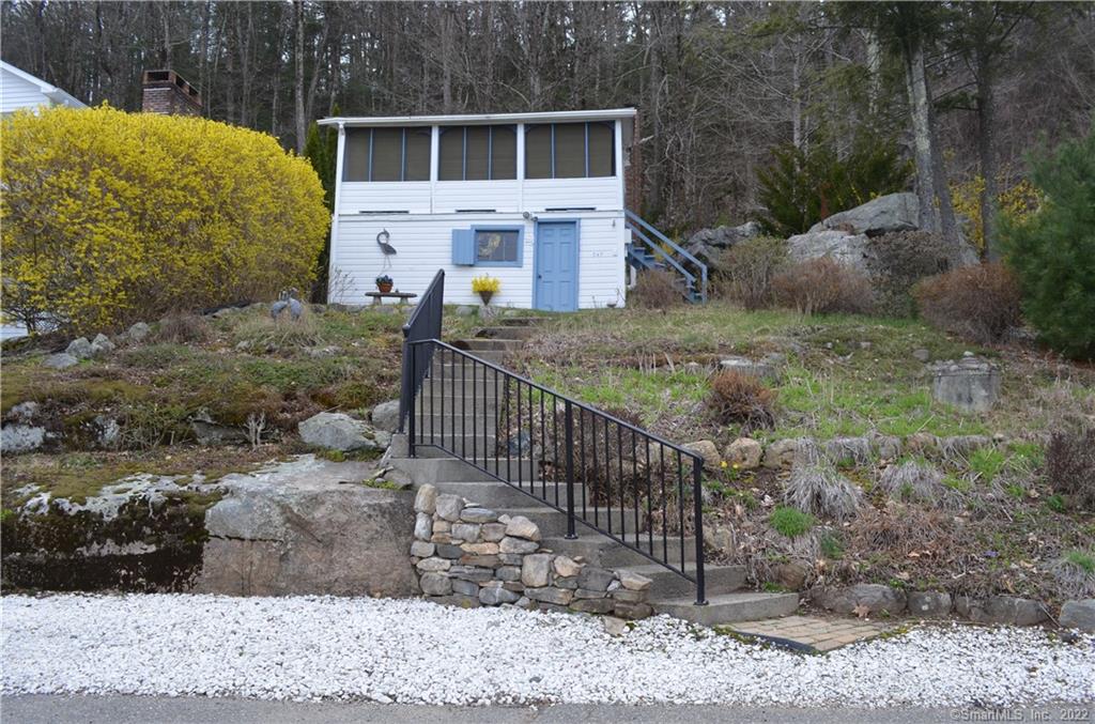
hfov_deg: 67.5
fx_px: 819
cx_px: 548
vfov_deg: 47.7
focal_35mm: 27
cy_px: 362
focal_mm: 18
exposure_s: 1/200
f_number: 7.1
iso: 200
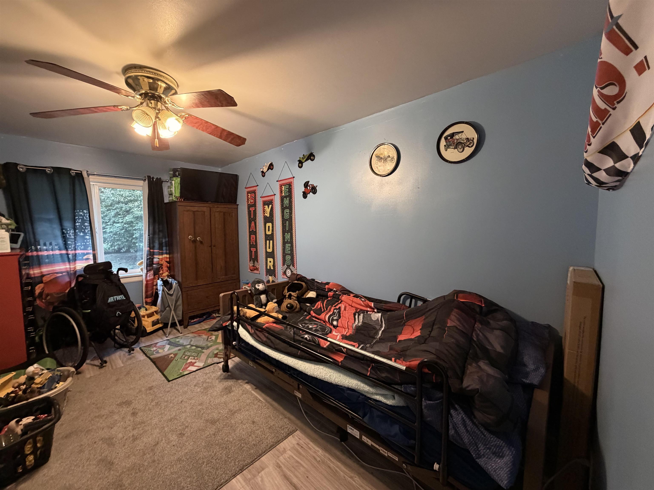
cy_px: 245
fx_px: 265
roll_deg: +1.6
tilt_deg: -3.5
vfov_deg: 85.7
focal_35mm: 14
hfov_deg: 102.1
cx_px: 327
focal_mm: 2.22
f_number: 2.2
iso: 500
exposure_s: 1/60
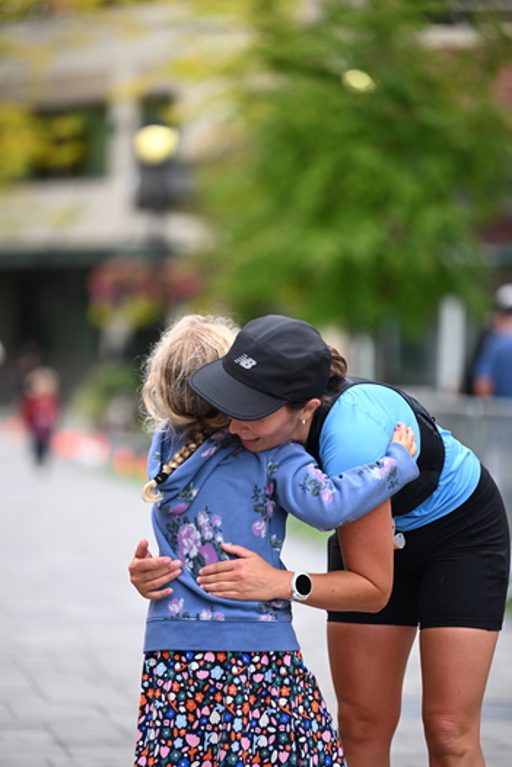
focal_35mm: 183
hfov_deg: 7.5
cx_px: 265
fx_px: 3901
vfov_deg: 11.2
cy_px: 394
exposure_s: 1/1600
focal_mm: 175
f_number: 2.8
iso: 640
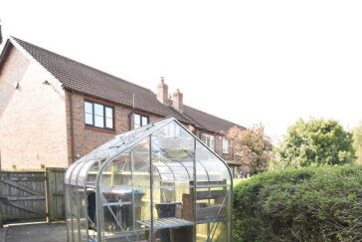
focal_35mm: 27
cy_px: 203
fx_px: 272
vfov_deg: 44.9
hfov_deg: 66.8
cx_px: 214
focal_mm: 10
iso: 400
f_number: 5.6
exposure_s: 1/250
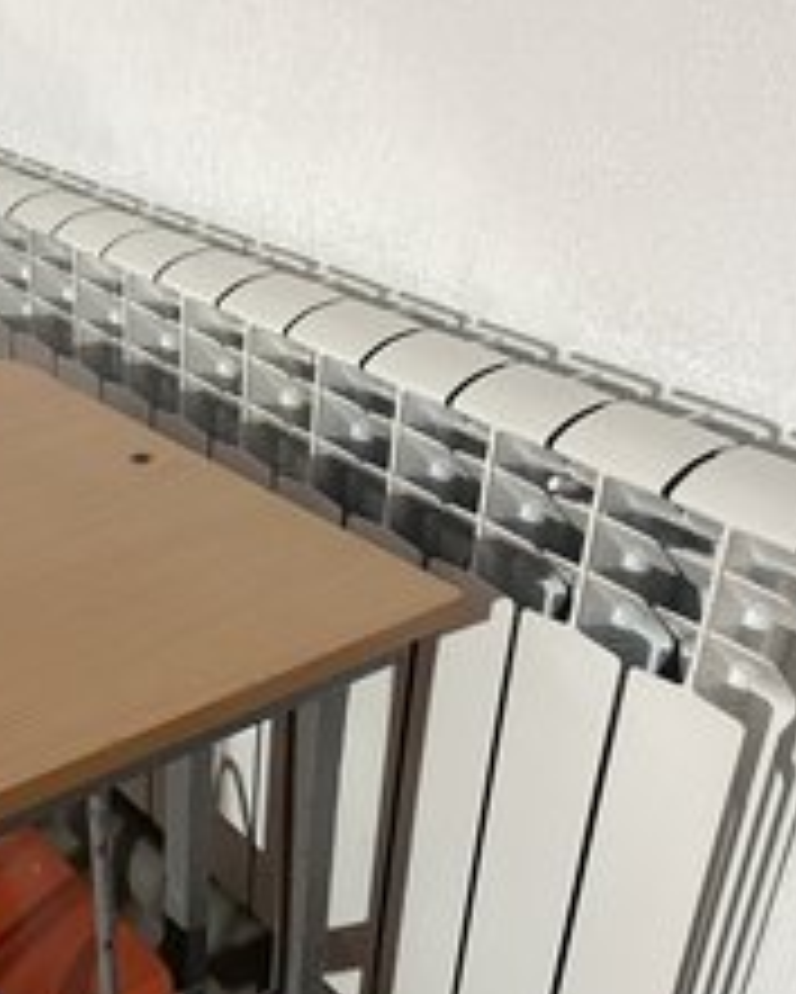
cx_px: 112
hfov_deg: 31.5
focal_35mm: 46
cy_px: 657
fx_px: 1354
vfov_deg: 39.9
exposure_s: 1/35
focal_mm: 4.2
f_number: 1.6
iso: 640
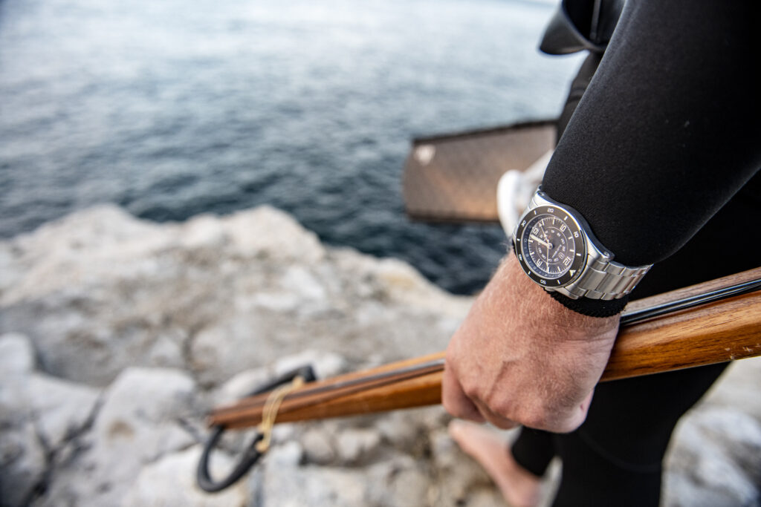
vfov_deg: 53.1
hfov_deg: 73.7
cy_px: 254
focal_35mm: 24
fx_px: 507
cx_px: 380
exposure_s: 1/160
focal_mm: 24
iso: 400
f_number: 3.5
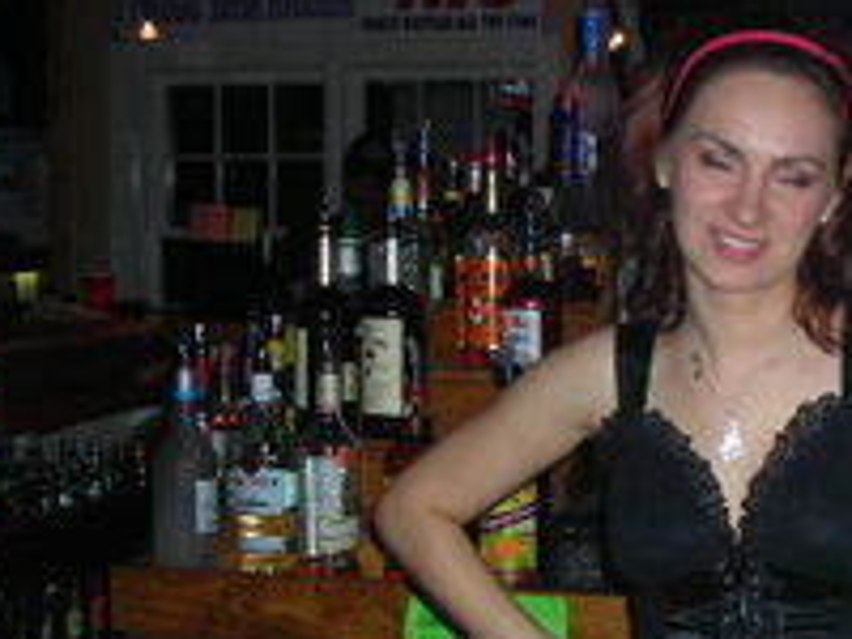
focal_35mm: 76
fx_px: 1871
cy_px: 486
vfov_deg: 19.2
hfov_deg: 25.1
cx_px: 724
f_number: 3.2
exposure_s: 1/60.1
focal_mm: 6.3
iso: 101
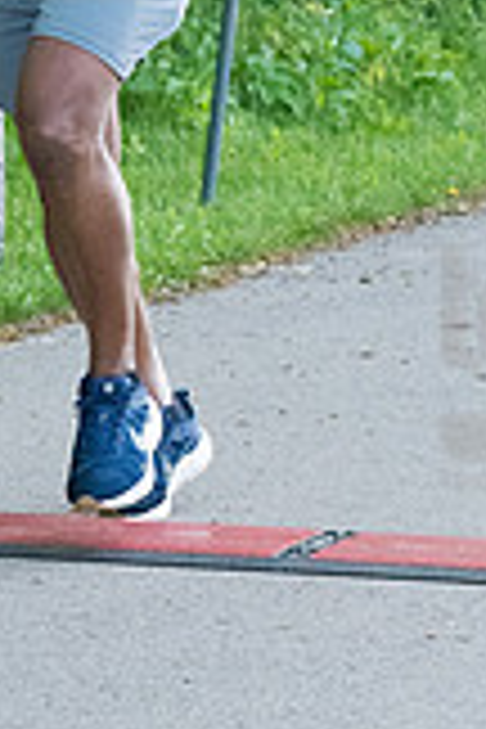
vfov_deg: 7.0
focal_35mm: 291
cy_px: -122
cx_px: 52
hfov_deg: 4.7
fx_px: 5892
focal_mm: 70
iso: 4000
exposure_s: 1/1600
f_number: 5.6
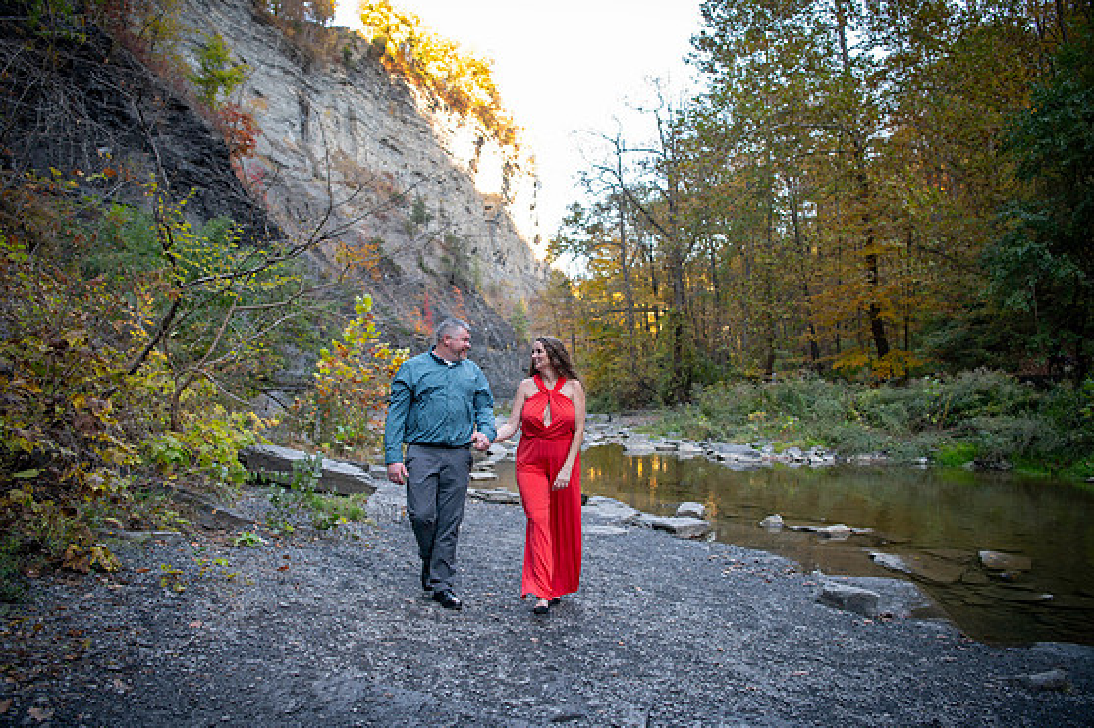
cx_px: 538
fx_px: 759
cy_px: 351
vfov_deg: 51.2
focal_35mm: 25
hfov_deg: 71.5
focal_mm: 24
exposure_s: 1/320
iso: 640
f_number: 2.8
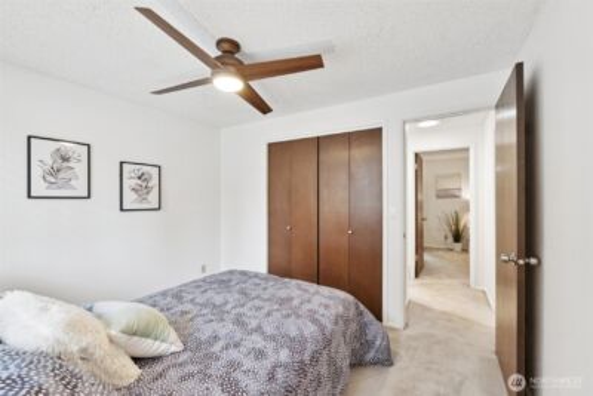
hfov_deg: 100.4
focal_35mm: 15
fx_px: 247
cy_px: 198
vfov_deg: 77.4
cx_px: 296
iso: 250
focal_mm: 10
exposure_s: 1/3.33
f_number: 9
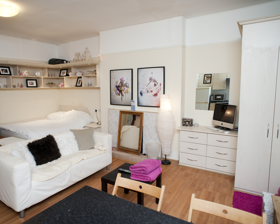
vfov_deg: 60.9
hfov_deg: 72.4
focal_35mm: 23
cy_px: 110
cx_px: 127
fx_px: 191
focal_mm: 20
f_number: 4
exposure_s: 1/100
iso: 200
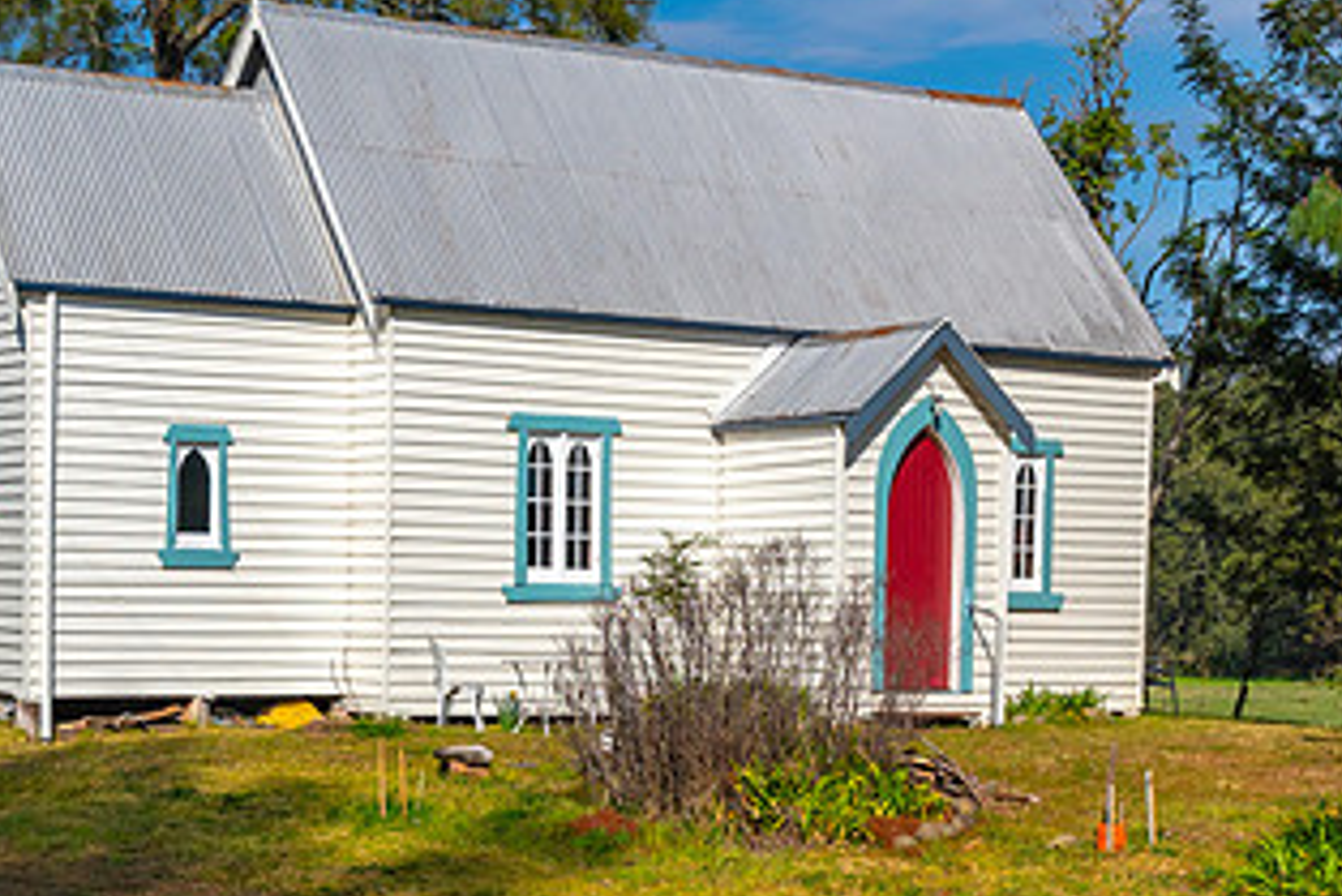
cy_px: 676
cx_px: 222
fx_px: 2797
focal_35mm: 75
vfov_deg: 18.1
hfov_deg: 26.4
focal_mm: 22
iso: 200
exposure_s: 1/640
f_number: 8
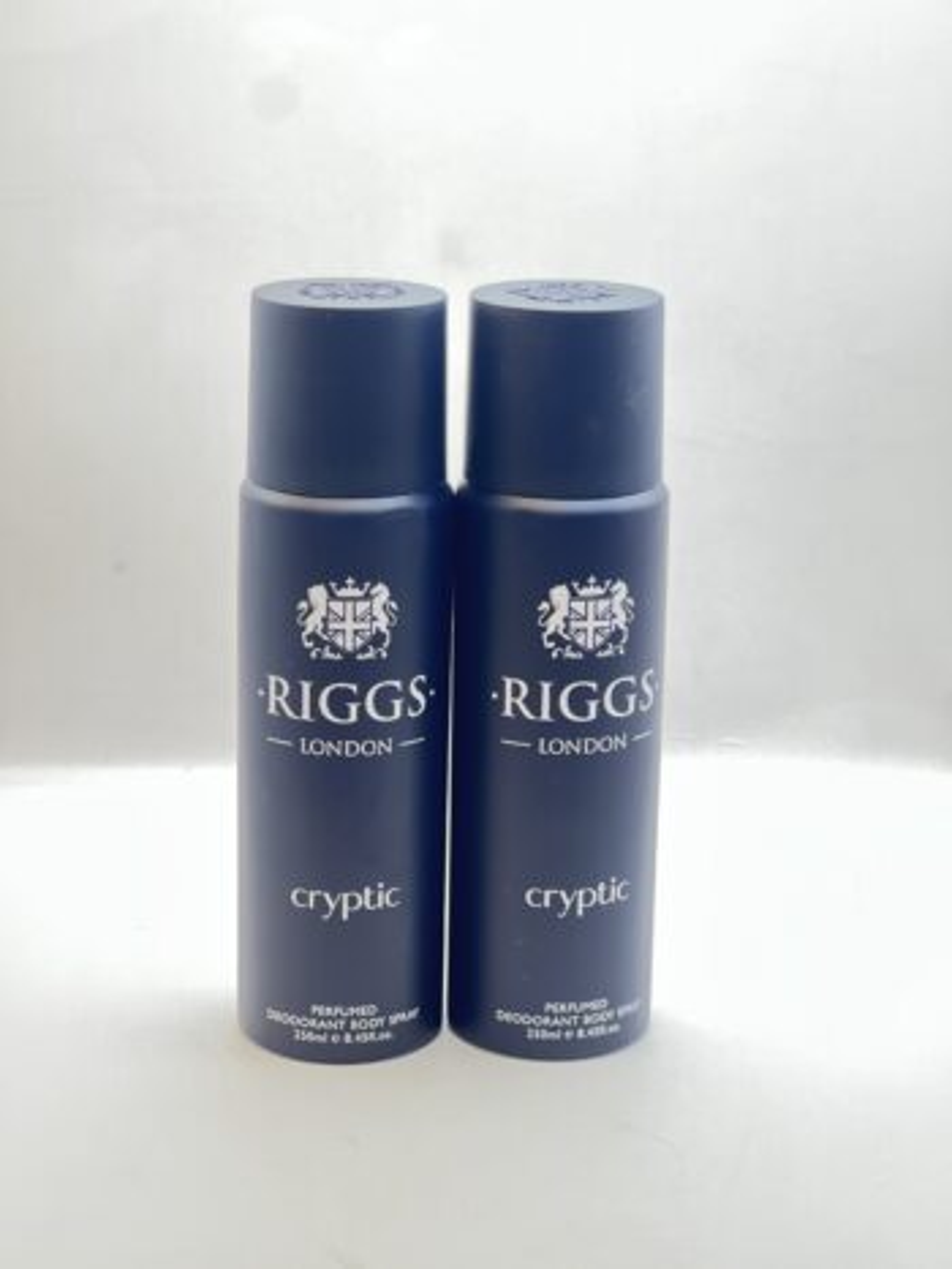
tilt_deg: -13.8
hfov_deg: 19.2
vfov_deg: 25.3
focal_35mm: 77
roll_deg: -0.5
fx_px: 2821
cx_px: 476
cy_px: 634
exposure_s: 1/33
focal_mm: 9
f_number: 2.8
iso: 320
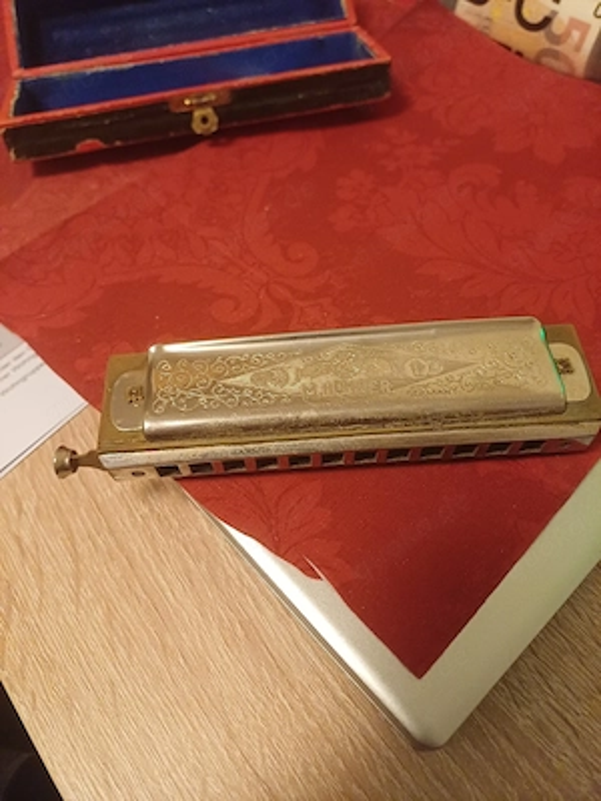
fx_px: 579
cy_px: 400
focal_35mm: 25
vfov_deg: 69.4
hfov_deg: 54.9
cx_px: 300
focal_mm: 4.65
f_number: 1.8
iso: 500
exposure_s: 1/25
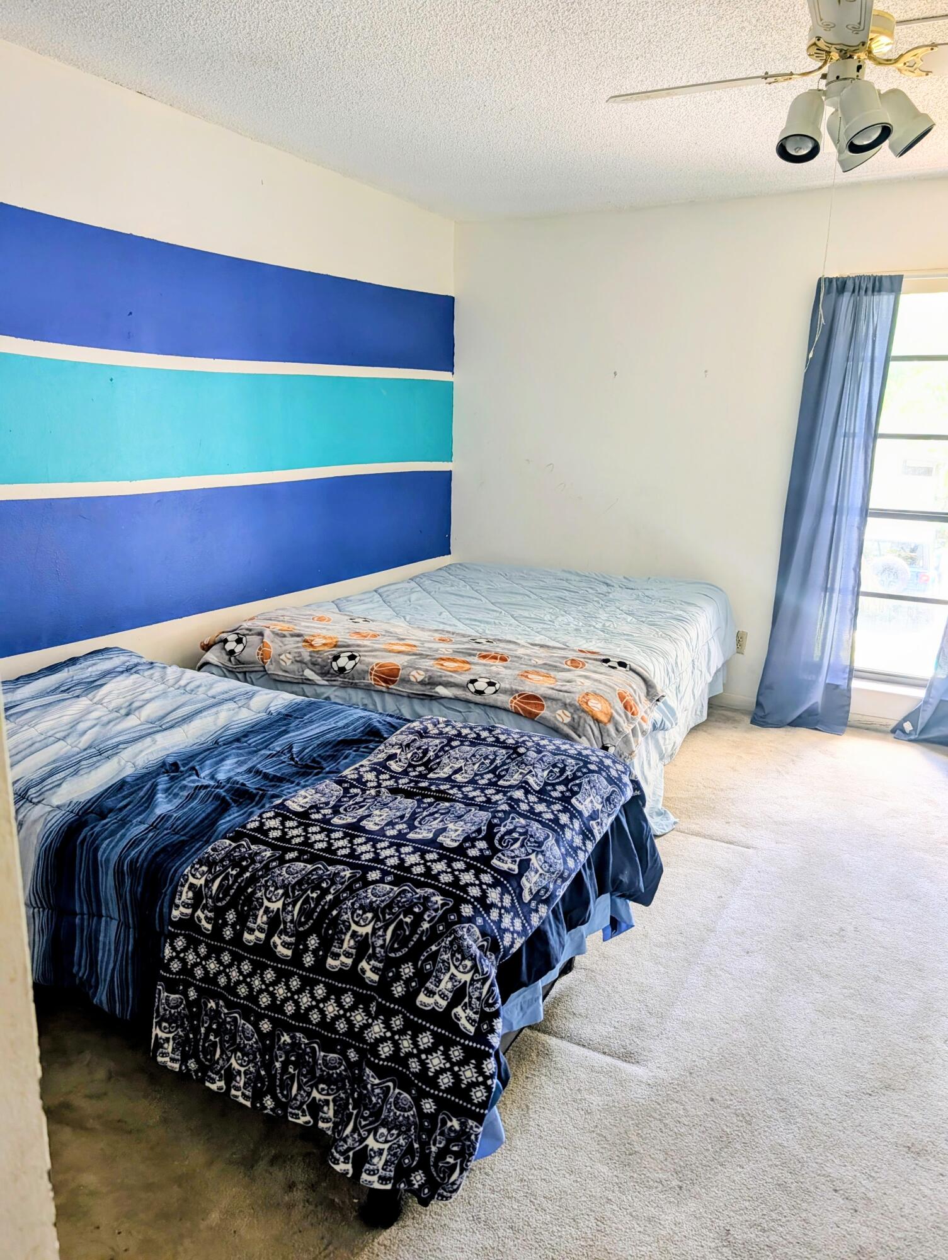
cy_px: 630
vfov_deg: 71.5
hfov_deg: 56.9
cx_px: 474
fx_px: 874
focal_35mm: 24
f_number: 1.68
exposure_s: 1/97.5
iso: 180
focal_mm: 6.9
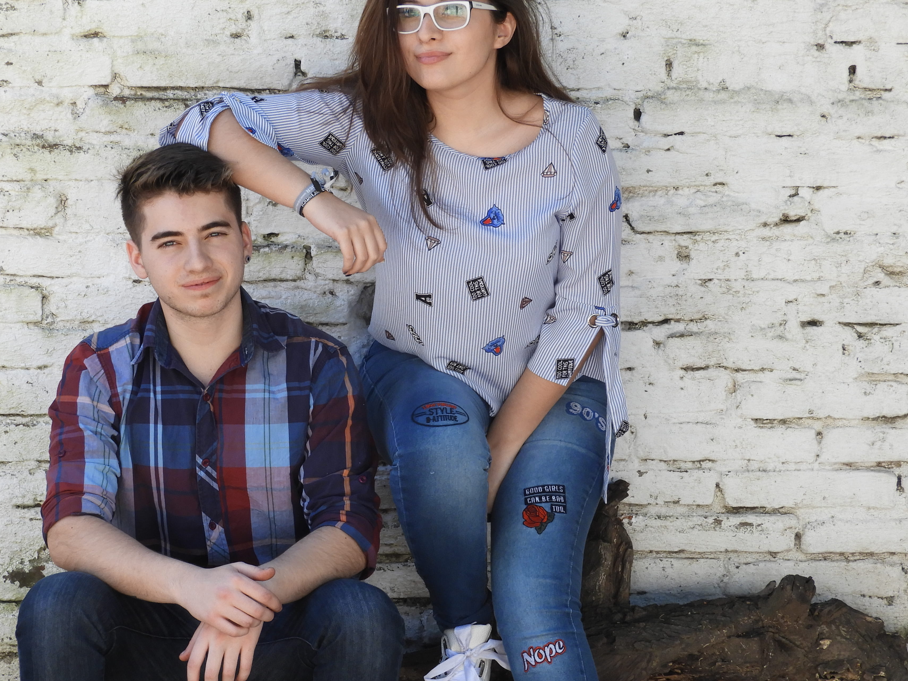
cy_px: 407
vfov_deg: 12.2
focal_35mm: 121
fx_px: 3174
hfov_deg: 16.3
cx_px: 420
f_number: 4.5
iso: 100
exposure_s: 1/100
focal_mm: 14.3
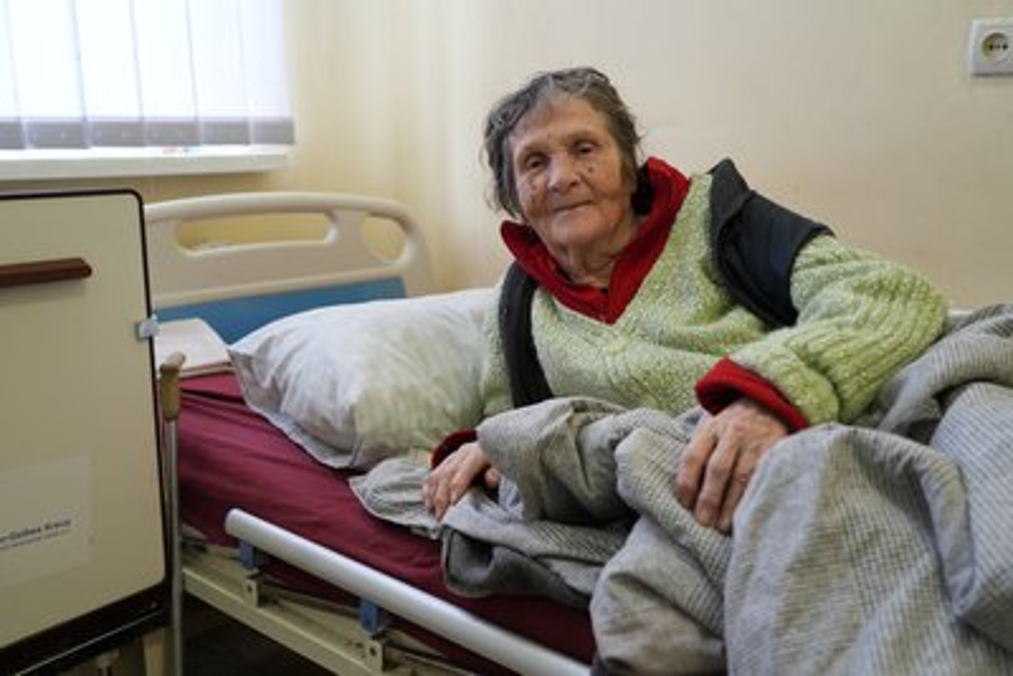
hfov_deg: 55.8
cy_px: 338
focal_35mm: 34
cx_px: 506
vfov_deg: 38.9
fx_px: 957
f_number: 4
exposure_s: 1/60
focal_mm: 34
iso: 800
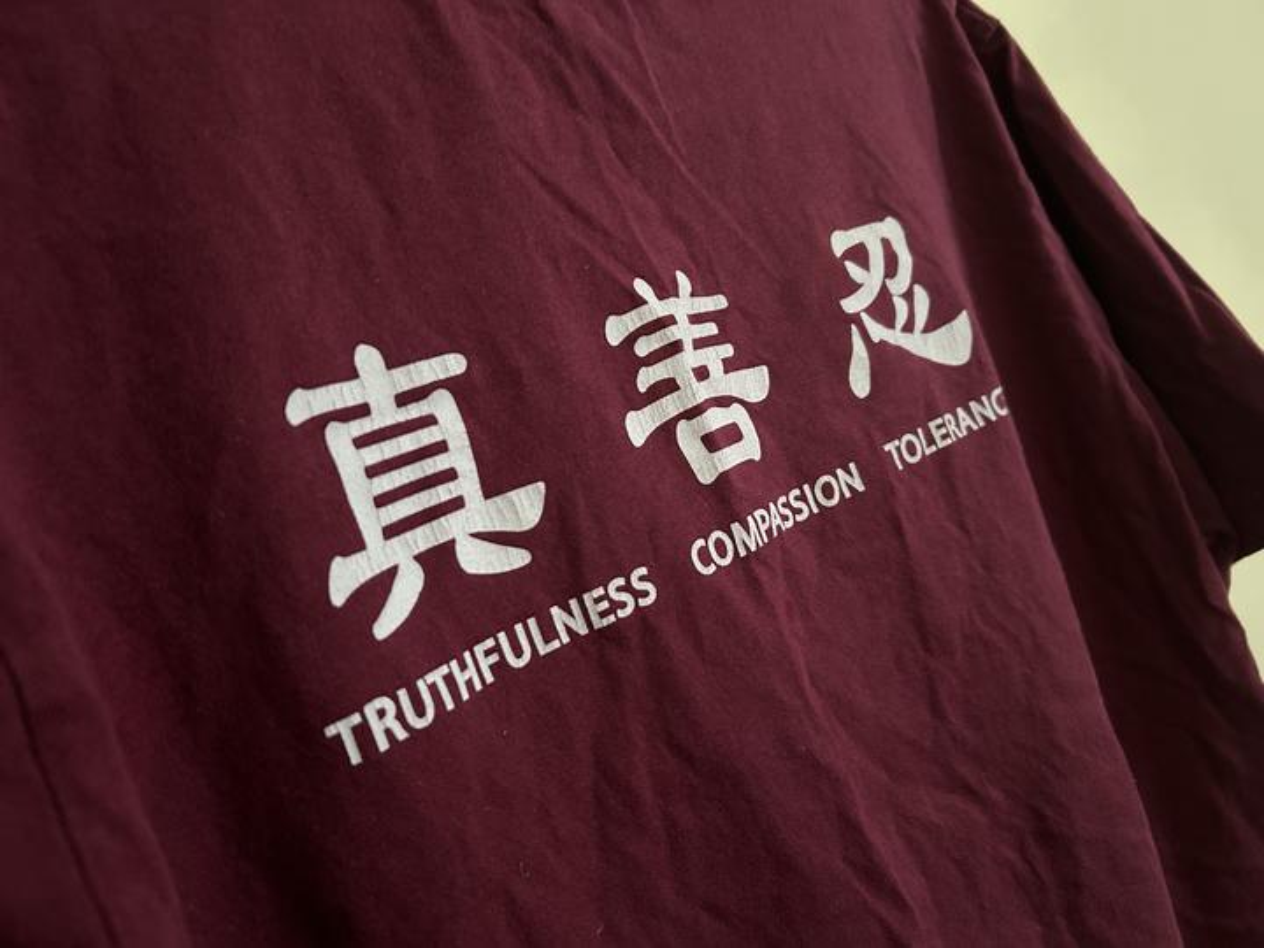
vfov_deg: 53.1
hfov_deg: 67.3
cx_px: 632
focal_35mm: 26
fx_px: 949
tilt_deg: +0.0
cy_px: 474
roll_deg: +17.9
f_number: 1.5
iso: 640
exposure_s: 1/30
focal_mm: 5.7
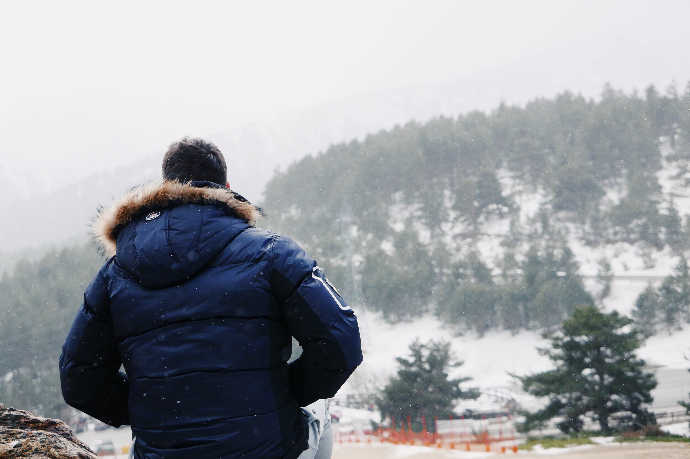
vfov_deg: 18.1
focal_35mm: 75
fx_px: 1436
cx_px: 345
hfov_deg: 27.0
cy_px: 230
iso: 640
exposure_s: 1/4000
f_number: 2.8
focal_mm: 34
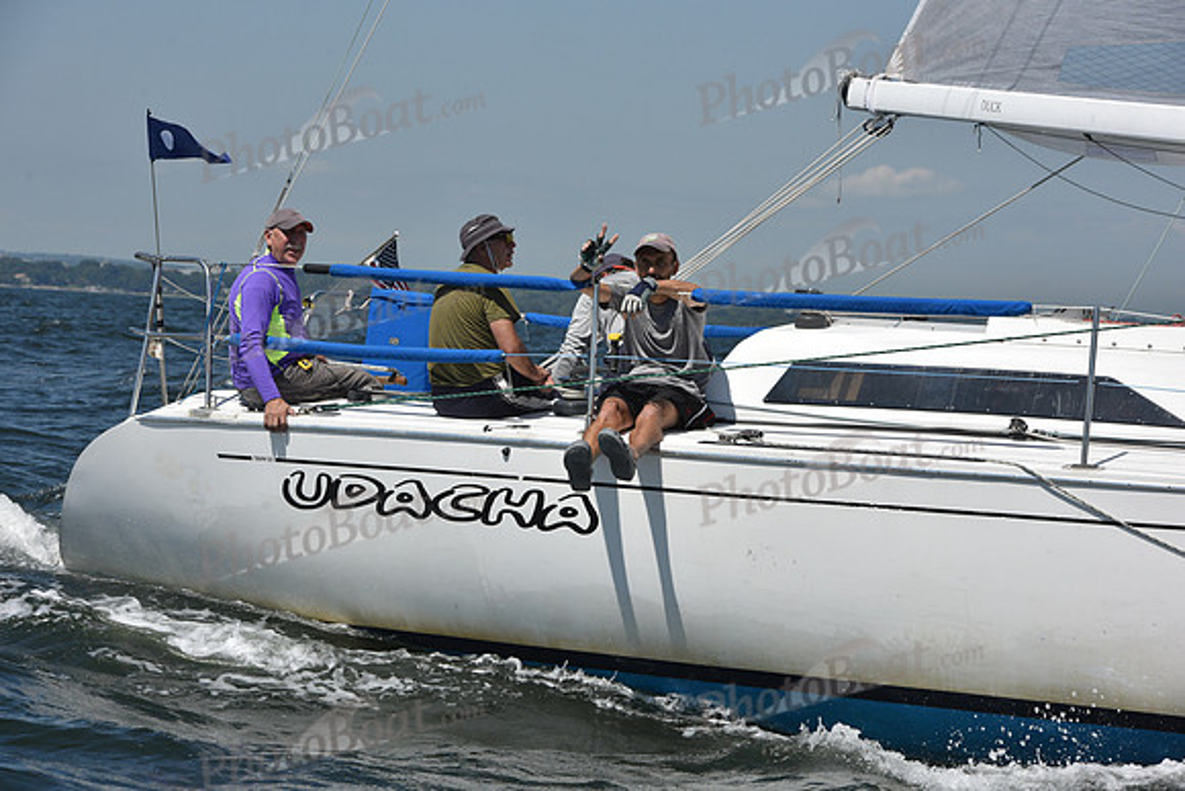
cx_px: 592
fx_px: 4115
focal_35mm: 125
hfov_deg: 16.4
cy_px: 396
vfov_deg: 11.0
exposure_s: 1/1250
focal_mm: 125
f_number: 10
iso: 250
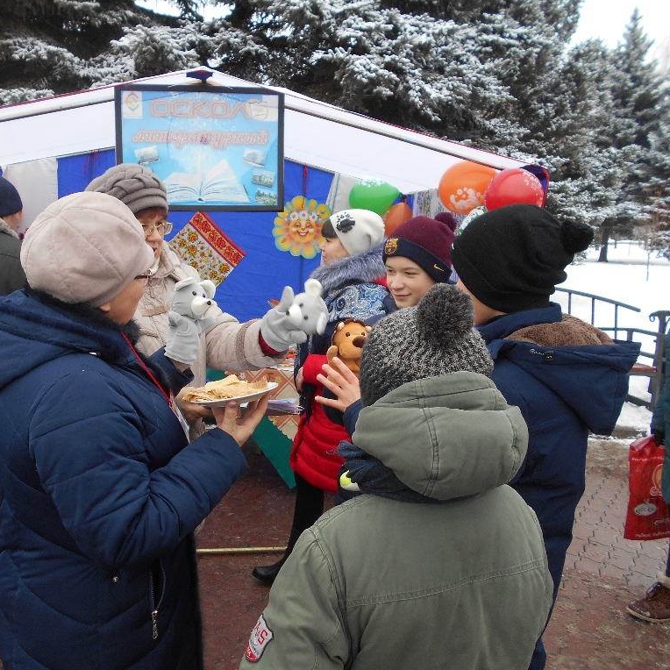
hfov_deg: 52.4
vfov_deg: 52.5
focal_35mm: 31
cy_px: 335
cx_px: 288
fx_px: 679
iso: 80
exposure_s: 1/200
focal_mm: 4.6
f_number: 3.2
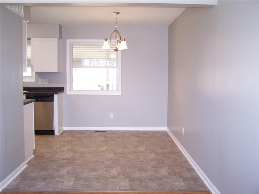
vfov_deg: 37.7
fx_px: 284
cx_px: 130
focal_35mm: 38
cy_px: 97
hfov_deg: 49.0
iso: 140
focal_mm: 6.3
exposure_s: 1/60
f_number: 2.8
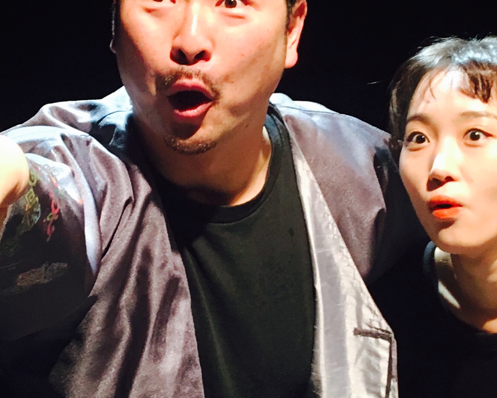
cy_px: 221
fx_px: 1456
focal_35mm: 99
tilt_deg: -1.9
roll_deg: +0.4
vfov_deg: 15.5
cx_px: 232
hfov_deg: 19.4
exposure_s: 1/30
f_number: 2.2
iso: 100
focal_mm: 4.15
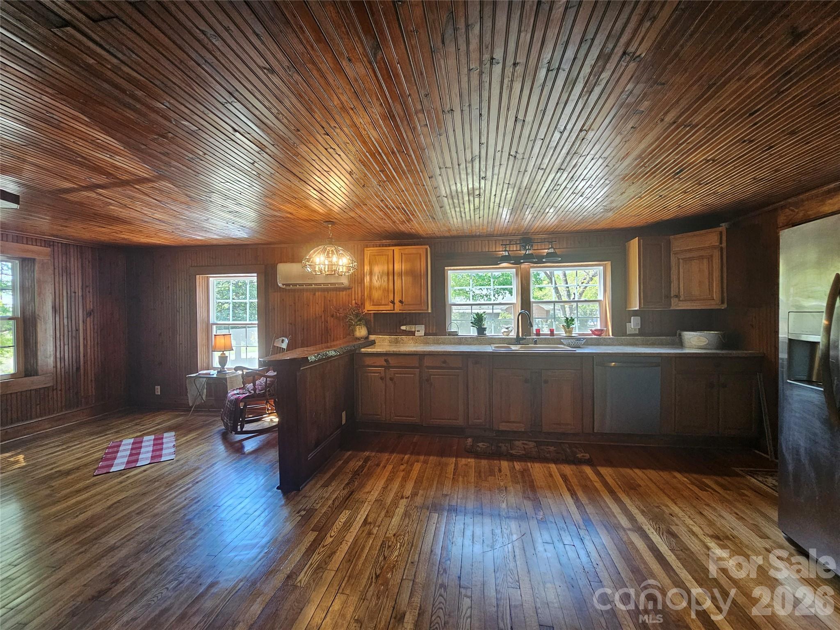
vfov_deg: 89.9
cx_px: 420
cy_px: 315
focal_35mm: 13
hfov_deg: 106.2
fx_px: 315
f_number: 2.2
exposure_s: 1/60
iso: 200
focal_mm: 2.2
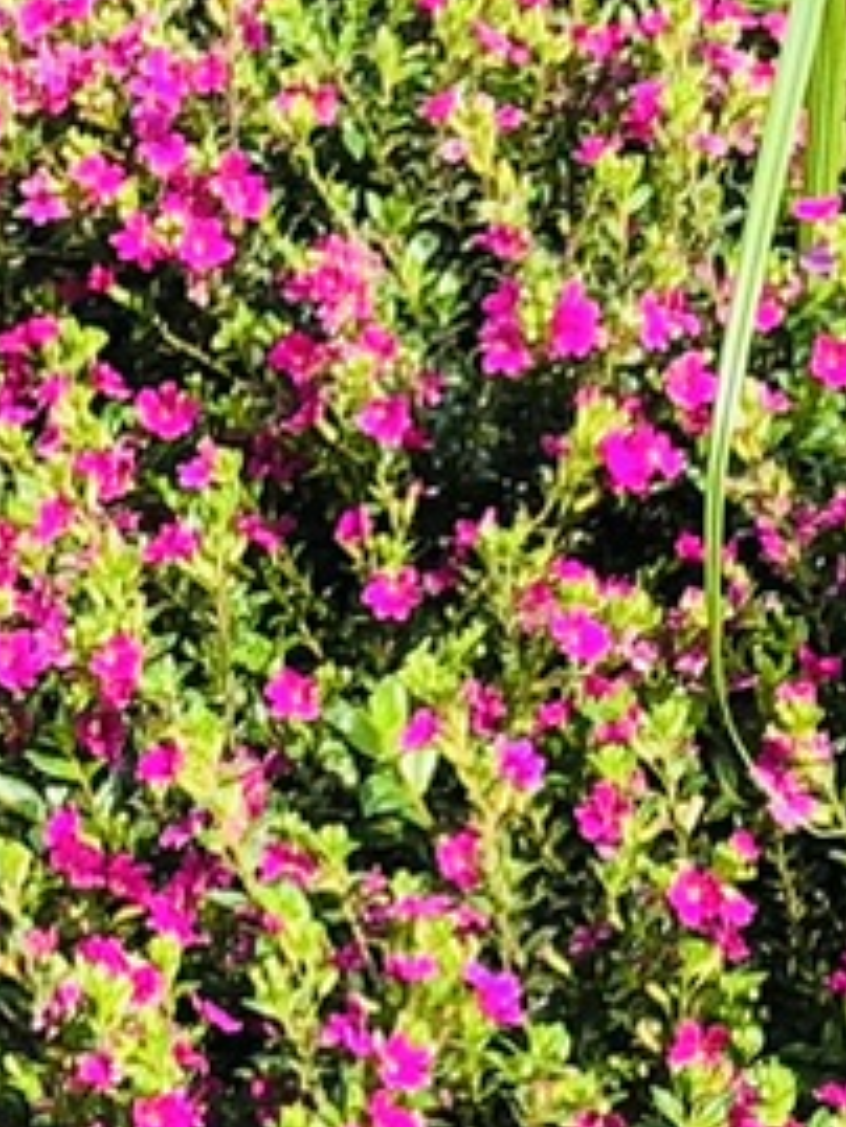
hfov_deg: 6.9
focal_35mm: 213
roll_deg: +2.2
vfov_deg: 8.8
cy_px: 2288
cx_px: 1256
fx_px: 6935
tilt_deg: -43.8
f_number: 1.8
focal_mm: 3.99
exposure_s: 1/344
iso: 20
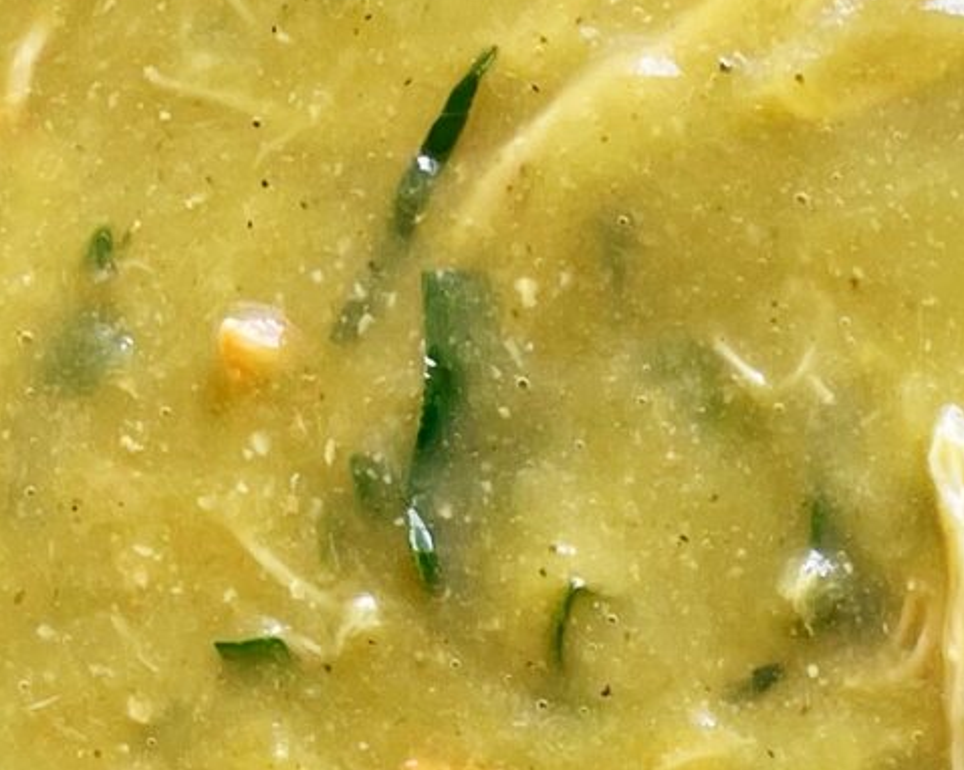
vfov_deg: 9.6
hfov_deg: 12.6
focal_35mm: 136
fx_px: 3879
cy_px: 2032
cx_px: 1870
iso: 50
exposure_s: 1/122
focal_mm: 5.1
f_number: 1.6
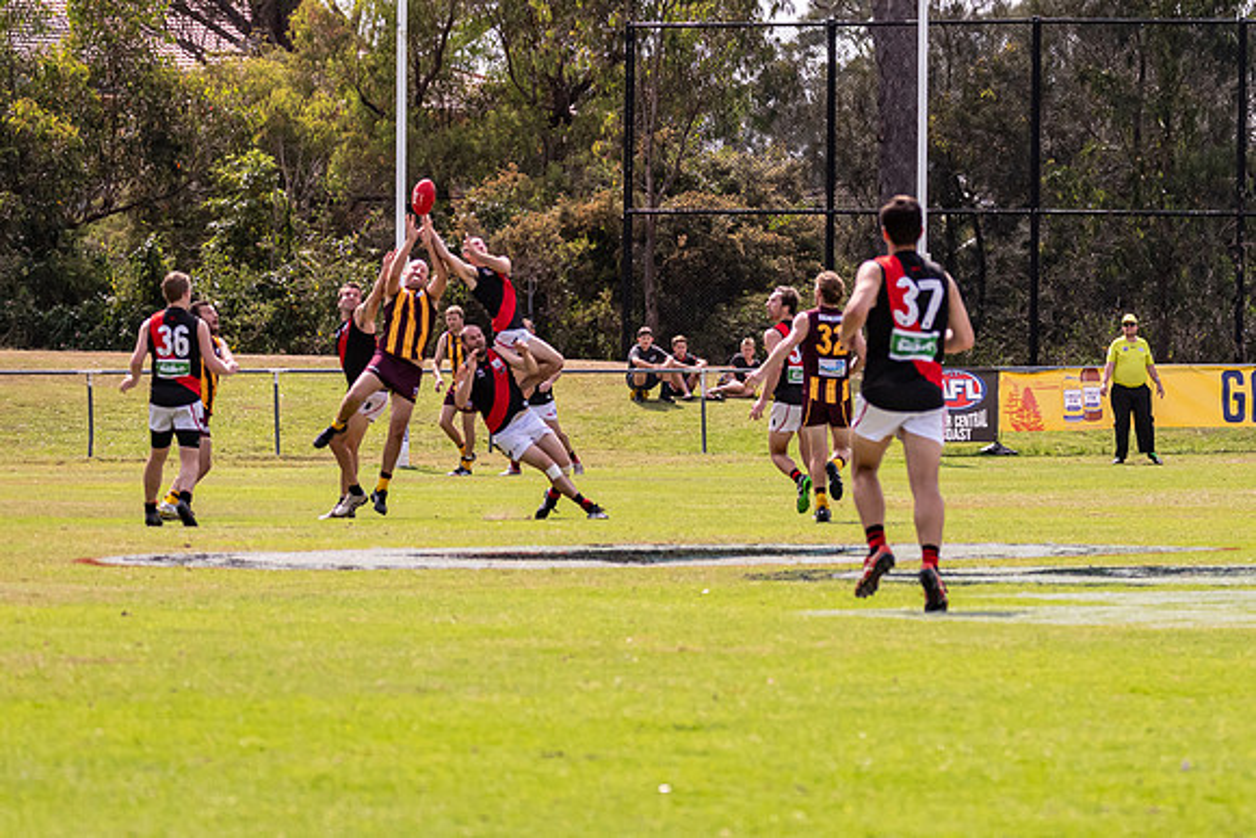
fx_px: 10829
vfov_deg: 4.4
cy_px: 219
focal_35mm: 310
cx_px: 847
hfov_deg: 6.6
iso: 800
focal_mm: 150
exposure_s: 1/4000
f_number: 6.3
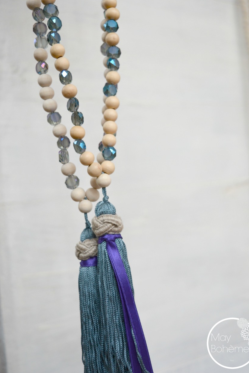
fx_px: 508
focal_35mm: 49
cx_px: 133
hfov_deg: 27.5
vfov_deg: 40.3
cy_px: 175
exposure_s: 1/100
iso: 400
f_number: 5
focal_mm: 30
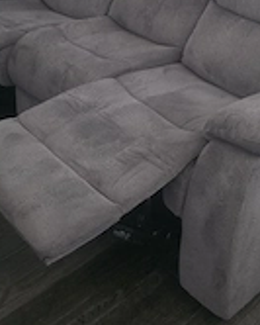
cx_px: 139
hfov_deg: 28.1
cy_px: 35
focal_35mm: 54
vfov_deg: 33.0
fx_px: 519
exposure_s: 1/101
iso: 2000
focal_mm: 6.3
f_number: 1.7
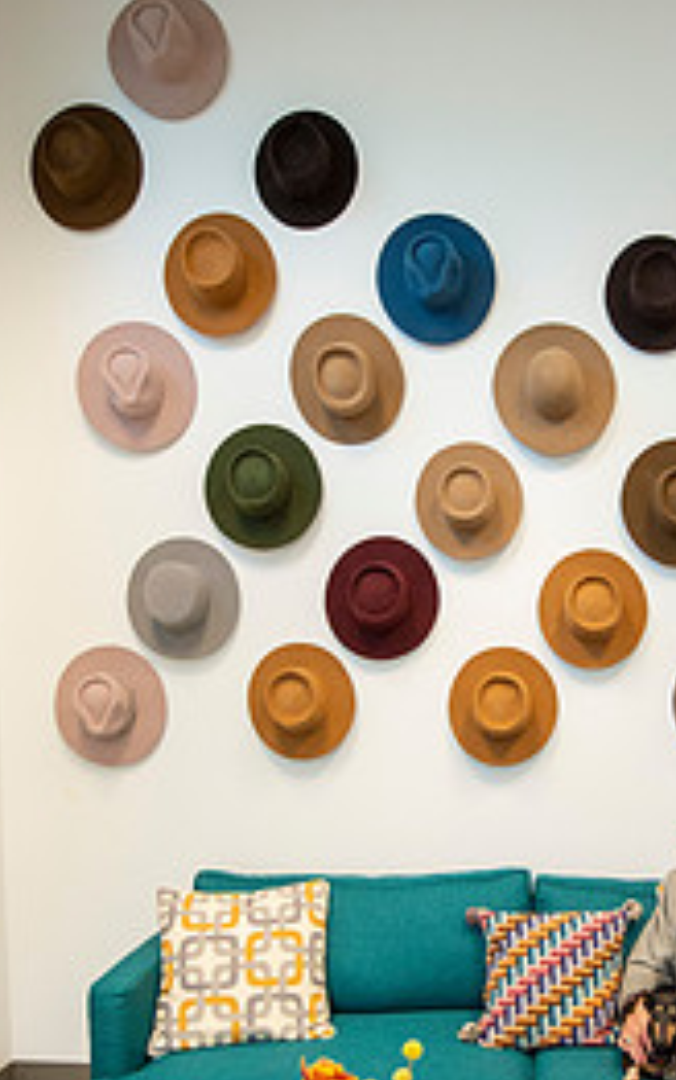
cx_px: 554
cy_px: 758
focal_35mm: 35
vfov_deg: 53.7
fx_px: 1031
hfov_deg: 35.0
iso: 2500
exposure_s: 1/250
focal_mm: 20
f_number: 4
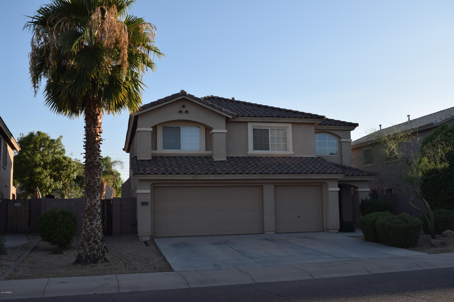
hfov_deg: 53.1
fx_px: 454
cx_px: 227
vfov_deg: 36.9
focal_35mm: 36
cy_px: 151
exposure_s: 1/200
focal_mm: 24
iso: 100
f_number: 7.1
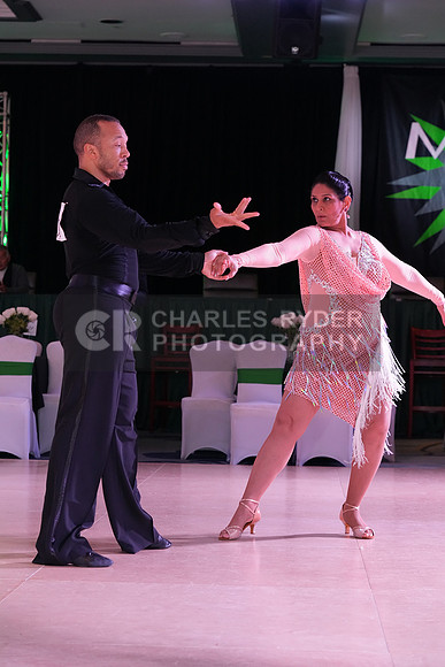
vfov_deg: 22.9
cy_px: 334
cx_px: 222
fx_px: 1649
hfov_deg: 15.4
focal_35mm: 89
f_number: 5.6
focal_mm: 89
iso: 3200
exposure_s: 1/250
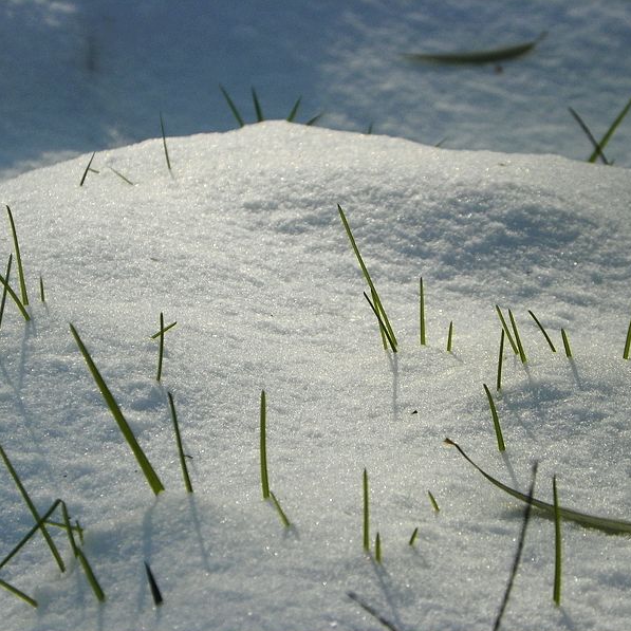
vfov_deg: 6.2
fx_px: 5816
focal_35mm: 282
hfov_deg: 6.2
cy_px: 317
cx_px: 303
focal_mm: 42.3
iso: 100
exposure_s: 1/1250
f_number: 4.5
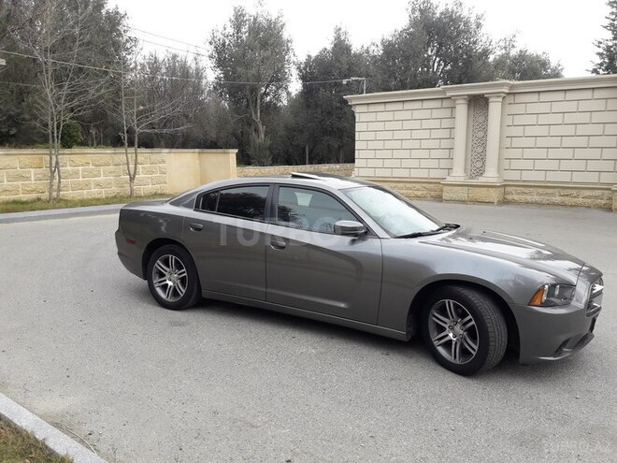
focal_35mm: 28
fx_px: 499
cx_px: 308
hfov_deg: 63.4
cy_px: 232
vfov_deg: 49.7
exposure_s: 1/319
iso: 40
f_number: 1.9
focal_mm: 3.7
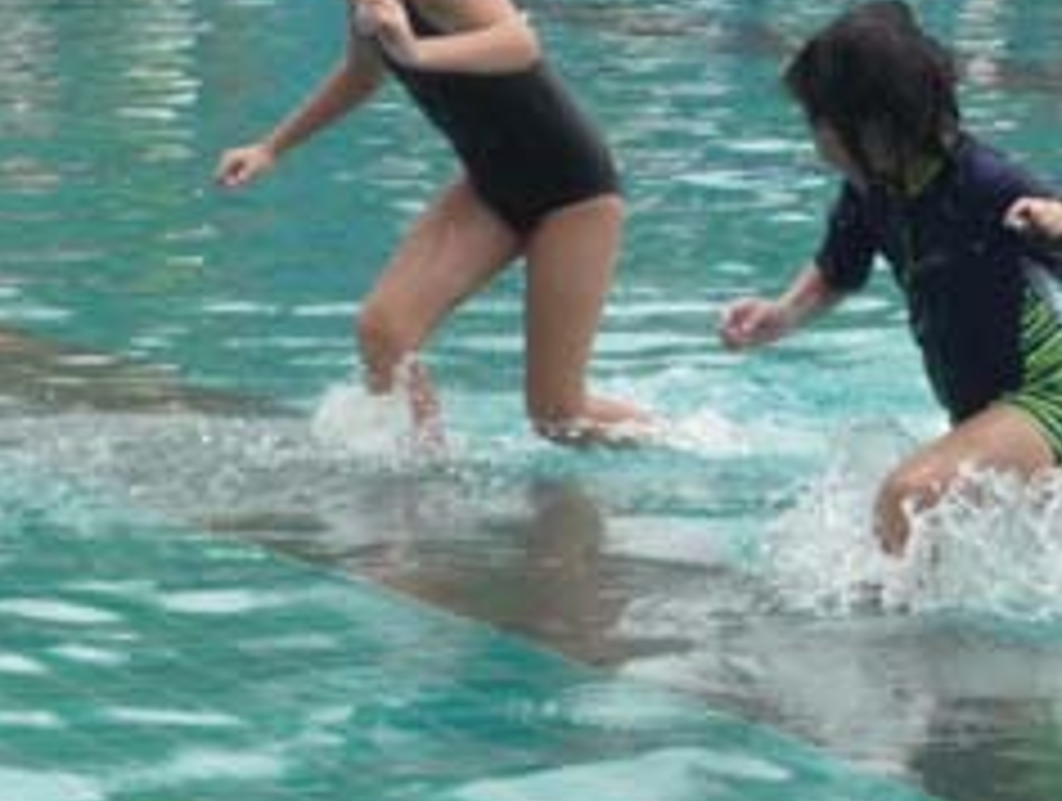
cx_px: 711
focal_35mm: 236
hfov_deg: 8.4
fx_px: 7255
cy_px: 261
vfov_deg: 6.3
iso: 100
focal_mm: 12.2
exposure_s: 1/500
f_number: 4.9
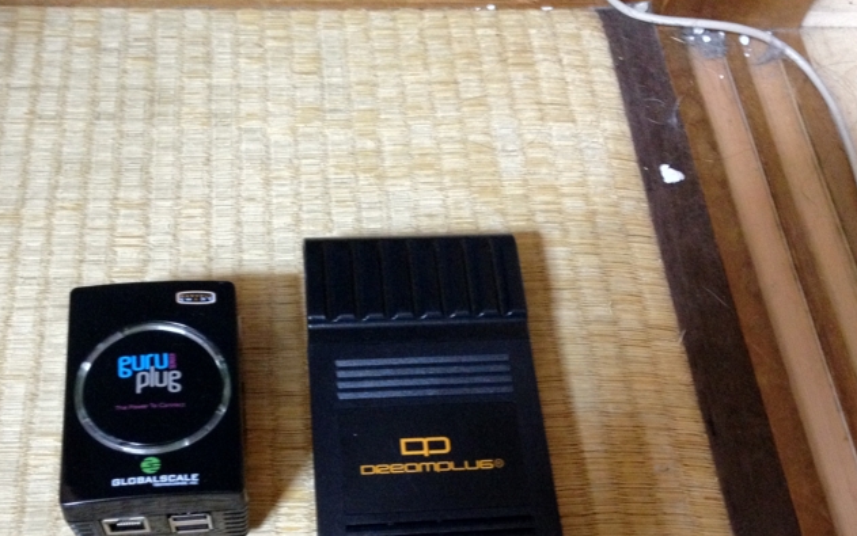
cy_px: 403
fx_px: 1098
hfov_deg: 42.6
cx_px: 397
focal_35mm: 47
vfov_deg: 27.1
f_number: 2.4
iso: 500
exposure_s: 1/15
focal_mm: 4.28
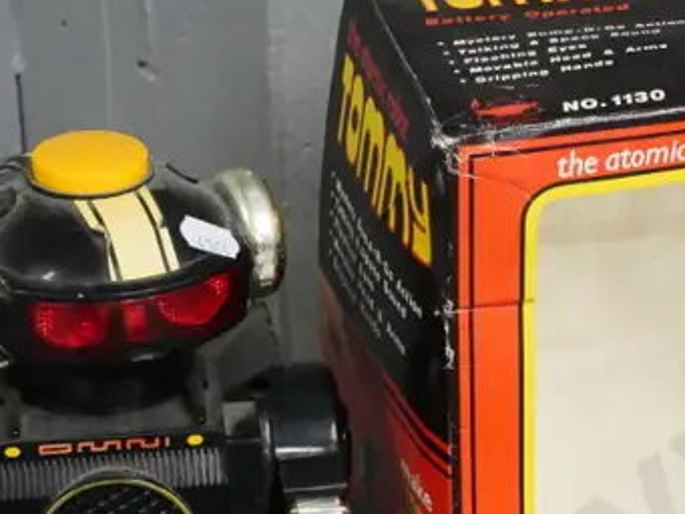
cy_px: 410
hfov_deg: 12.9
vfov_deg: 9.9
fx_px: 2969
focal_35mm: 150
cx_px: 795
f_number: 5
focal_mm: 25
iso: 3200
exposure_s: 1/80
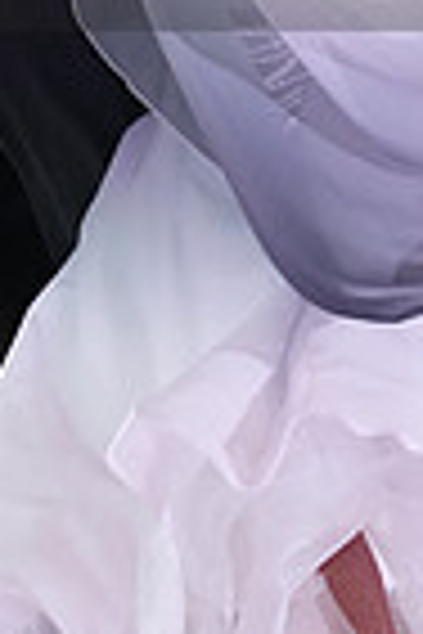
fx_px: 7613
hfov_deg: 3.2
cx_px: 74
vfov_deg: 4.8
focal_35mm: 432
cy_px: -117
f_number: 4.5
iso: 2500
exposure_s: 1/250
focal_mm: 105
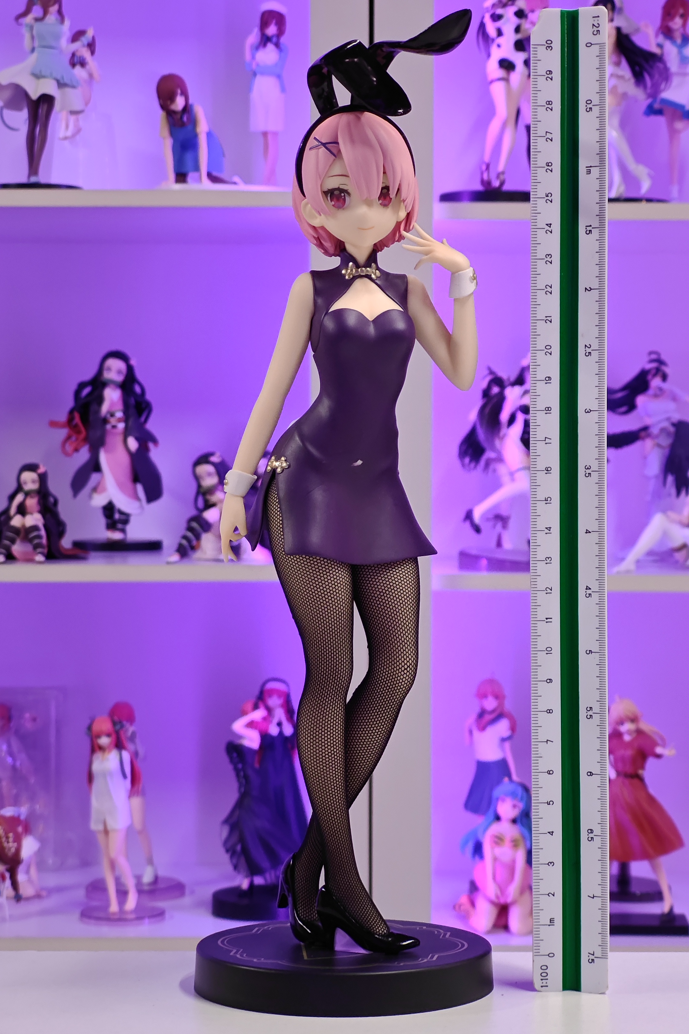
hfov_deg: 16.3
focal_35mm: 84
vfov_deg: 24.2
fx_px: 2412
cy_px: 513
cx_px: 388
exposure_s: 1/25
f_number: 2.4
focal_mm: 7.48
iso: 800
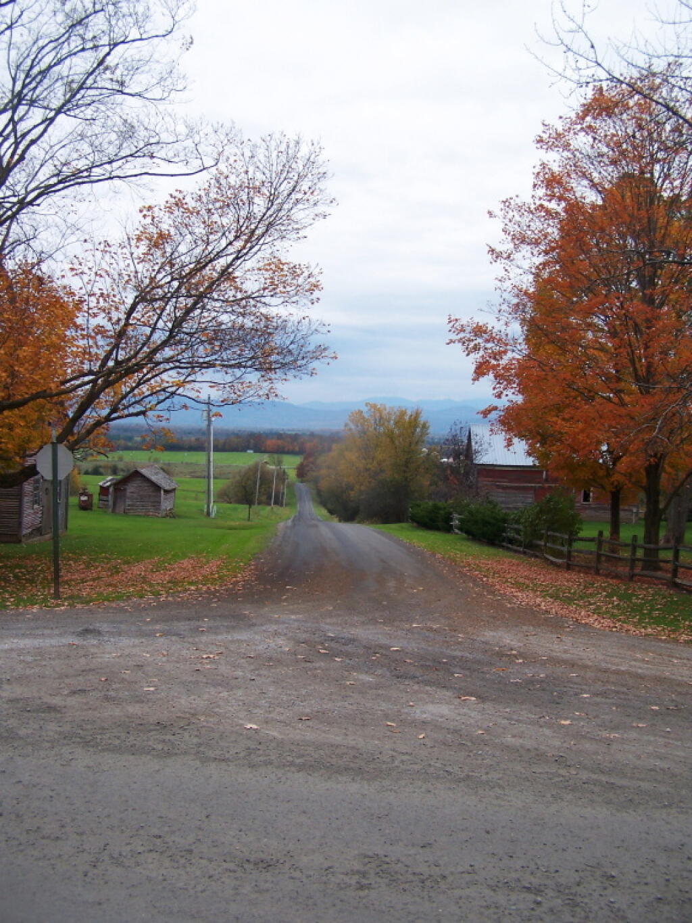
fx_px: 1013
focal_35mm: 38
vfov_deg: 49.0
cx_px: 346
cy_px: 462
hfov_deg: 37.7
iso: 80
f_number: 2.8
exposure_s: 1/640
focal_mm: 6.3
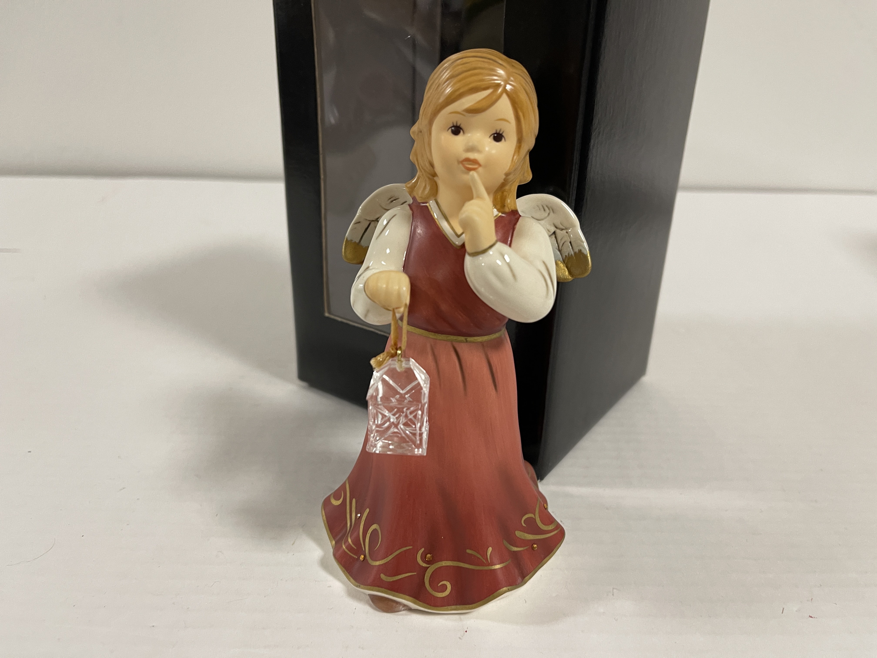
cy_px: 329
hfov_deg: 69.4
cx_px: 438
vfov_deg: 54.9
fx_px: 633
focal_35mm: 25
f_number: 1.6
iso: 125
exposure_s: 1/50
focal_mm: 5.1
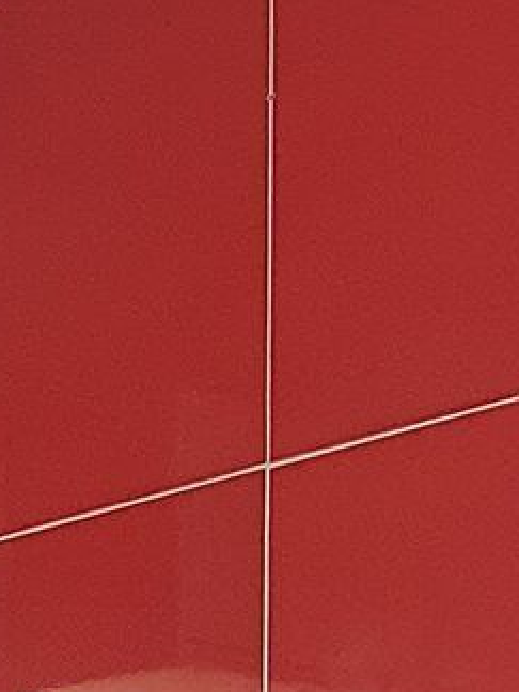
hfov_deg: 16.5
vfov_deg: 22.8
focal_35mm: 77
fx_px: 1539
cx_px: -367
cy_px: 884
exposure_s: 1/60
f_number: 2.2
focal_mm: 1.74
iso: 80
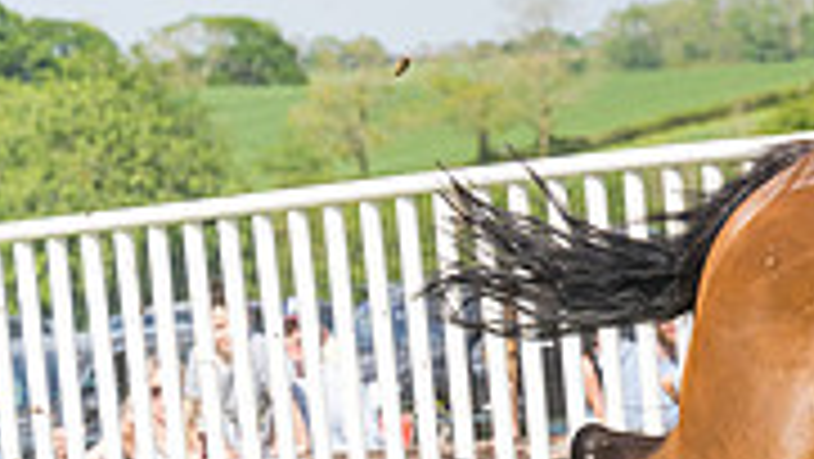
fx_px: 5917
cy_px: 356
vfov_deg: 4.4
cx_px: 1352
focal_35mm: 274
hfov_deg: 7.7
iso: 400
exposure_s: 1/1600
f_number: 5
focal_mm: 70
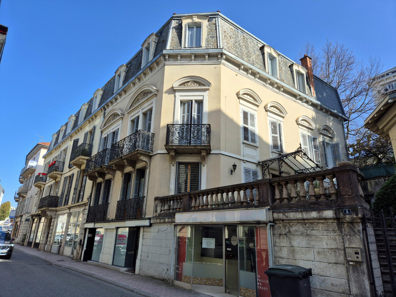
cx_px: 198
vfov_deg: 58.9
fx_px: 263
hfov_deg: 73.9
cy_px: 148
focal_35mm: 23
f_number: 1.8
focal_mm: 5.4
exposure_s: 1/1429
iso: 25
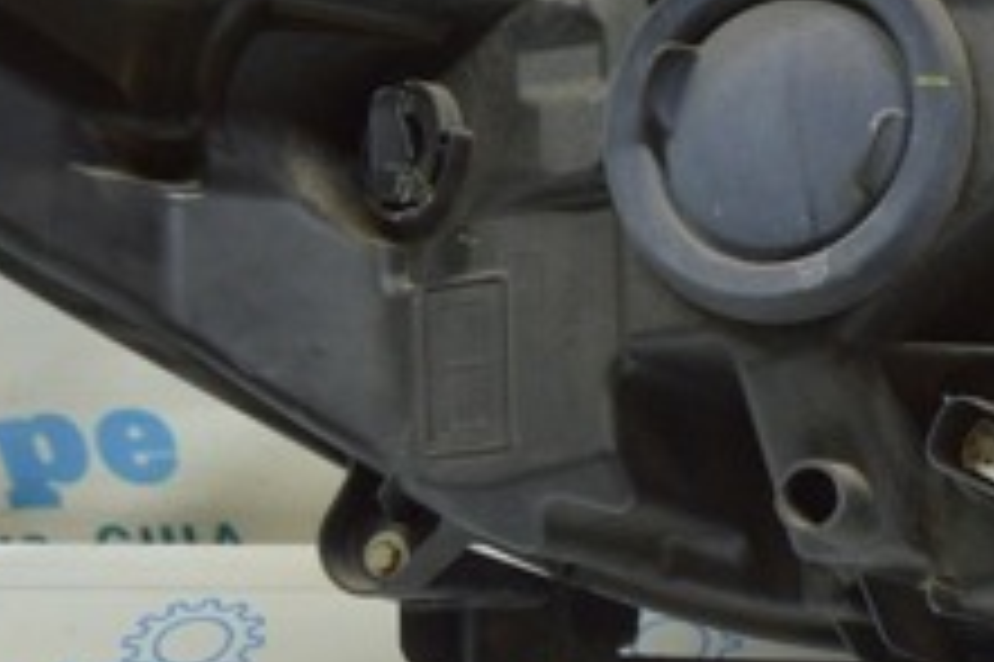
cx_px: 940
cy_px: 381
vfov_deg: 15.7
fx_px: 2400
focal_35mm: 87
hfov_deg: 22.7
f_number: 3.5
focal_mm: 20
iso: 400
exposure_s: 1/60
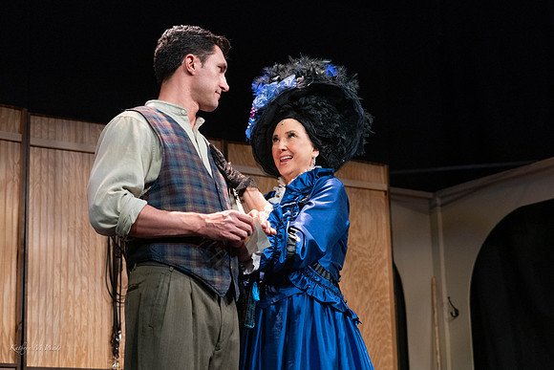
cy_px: 171
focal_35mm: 75
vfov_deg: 18.2
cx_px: 298
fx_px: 1151
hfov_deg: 27.0
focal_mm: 65
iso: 3200
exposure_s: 1/200
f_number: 5
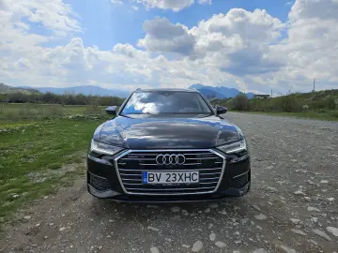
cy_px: 126
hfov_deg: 73.9
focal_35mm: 23
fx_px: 225
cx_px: 169
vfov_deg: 58.9
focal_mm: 5.4
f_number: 1.8
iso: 25
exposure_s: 1/2775
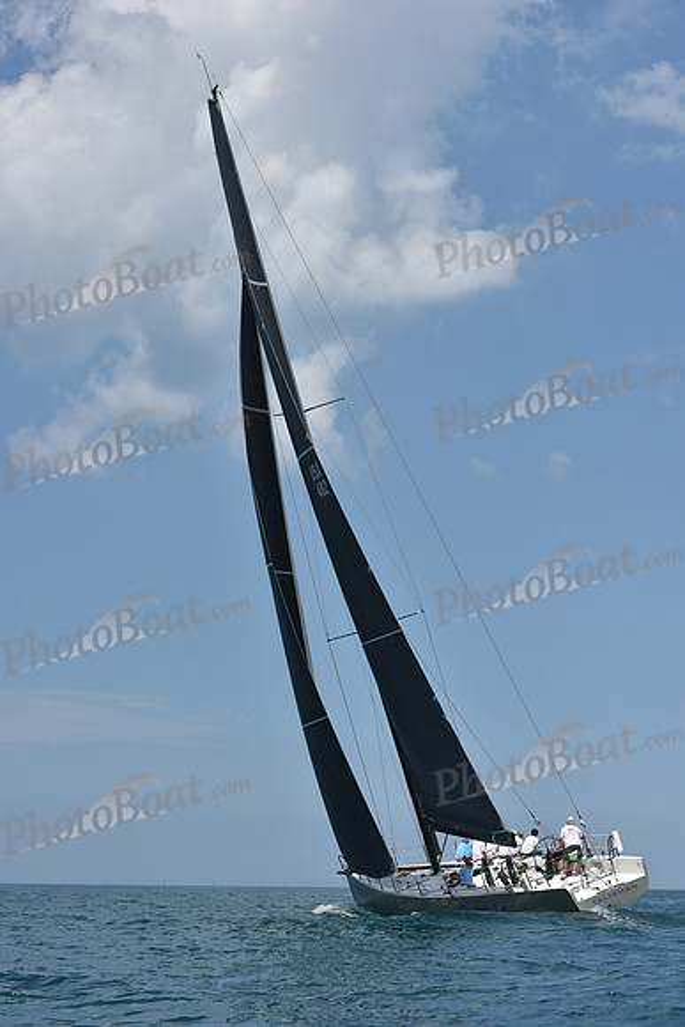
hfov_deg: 19.5
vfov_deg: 28.8
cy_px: 514
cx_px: 342
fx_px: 1997
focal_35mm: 70
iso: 250
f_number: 9
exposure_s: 1/1250
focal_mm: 70
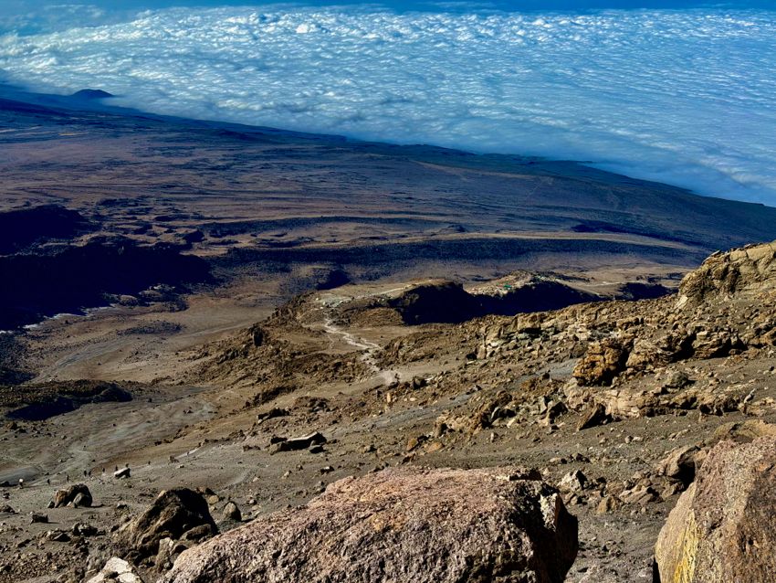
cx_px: 388
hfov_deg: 39.6
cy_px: 292
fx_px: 1076
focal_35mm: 48
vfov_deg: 30.3
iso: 64
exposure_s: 1/5208
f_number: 1.78
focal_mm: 6.76
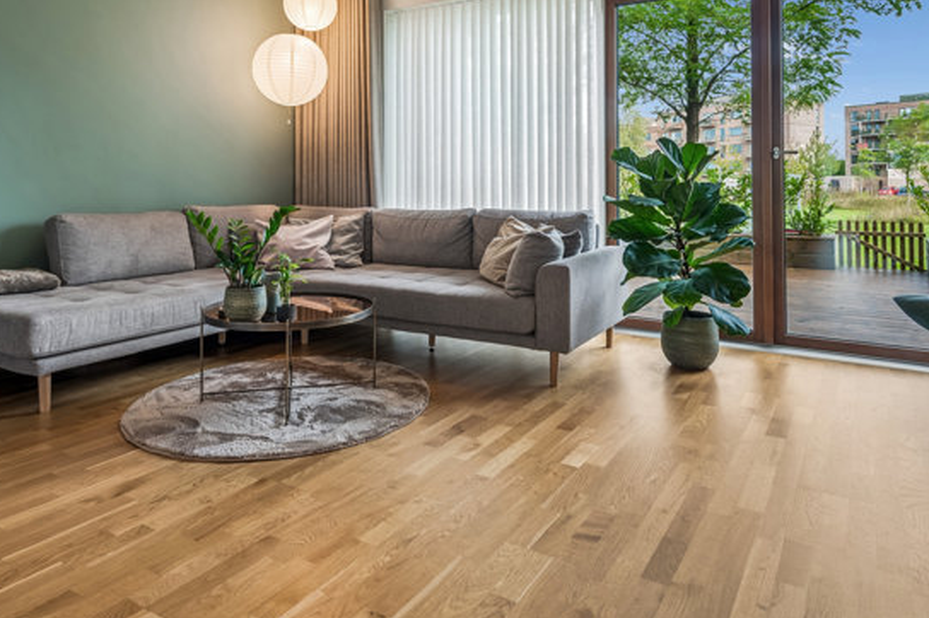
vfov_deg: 50.1
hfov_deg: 71.5
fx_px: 645
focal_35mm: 25
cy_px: 192
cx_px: 466
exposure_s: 1/10
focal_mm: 17
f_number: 10
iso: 250
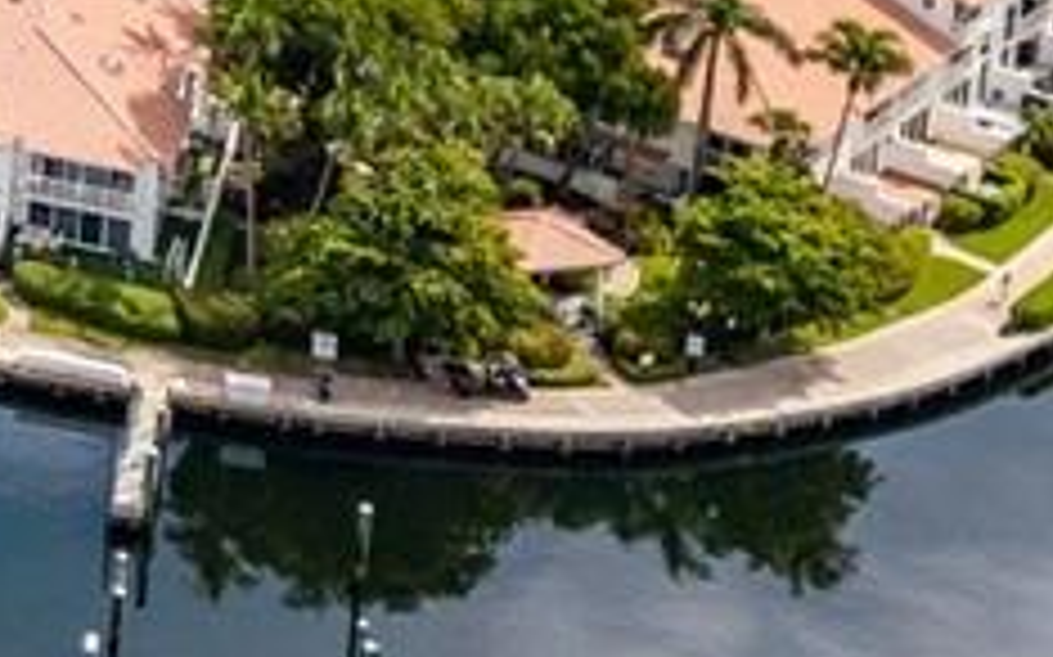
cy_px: -1138
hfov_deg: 10.3
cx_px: -1534
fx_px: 4991
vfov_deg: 6.9
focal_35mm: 174
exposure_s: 1/25
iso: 120
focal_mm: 8.67
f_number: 1.8
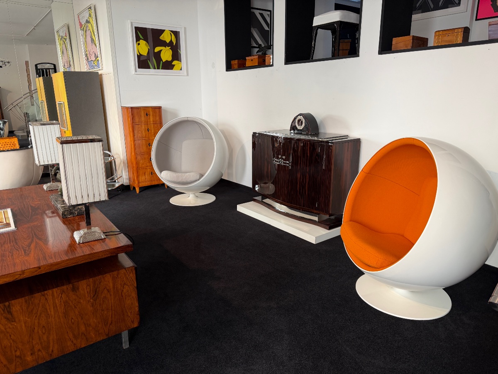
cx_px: 249
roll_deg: +2.5
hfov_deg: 71.6
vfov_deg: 56.8
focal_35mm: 24
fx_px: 345
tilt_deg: -14.8
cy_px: 187
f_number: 1.78
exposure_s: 1/121
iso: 160
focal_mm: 6.76
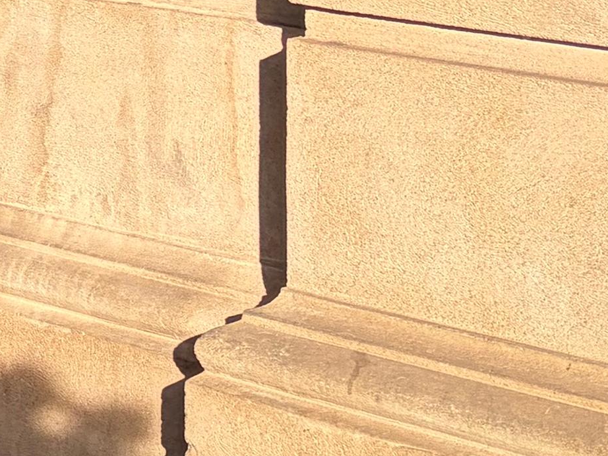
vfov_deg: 9.9
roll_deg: -0.6
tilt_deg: +1.2
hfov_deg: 11.5
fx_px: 2476
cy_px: -397
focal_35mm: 141
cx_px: -870
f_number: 1.6
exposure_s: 1/959
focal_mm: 5.96
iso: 50
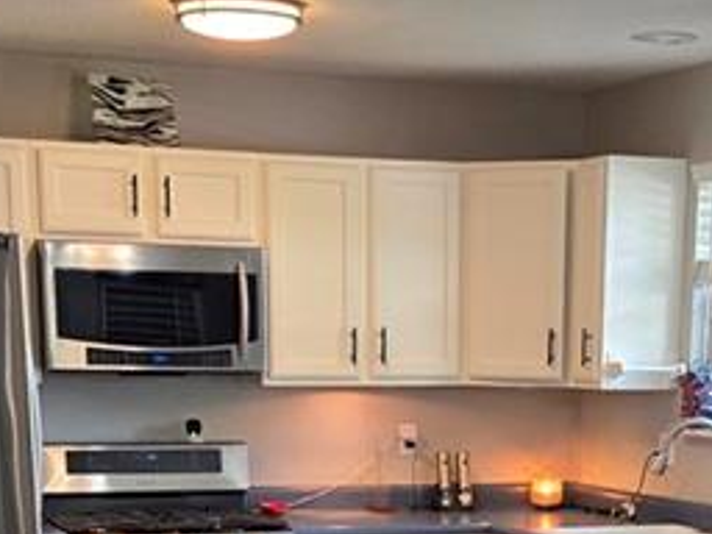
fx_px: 1892
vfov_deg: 14.8
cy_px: 840
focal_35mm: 92
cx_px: 492
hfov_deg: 21.2
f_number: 1.8
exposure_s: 1/120
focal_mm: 5.4
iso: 200
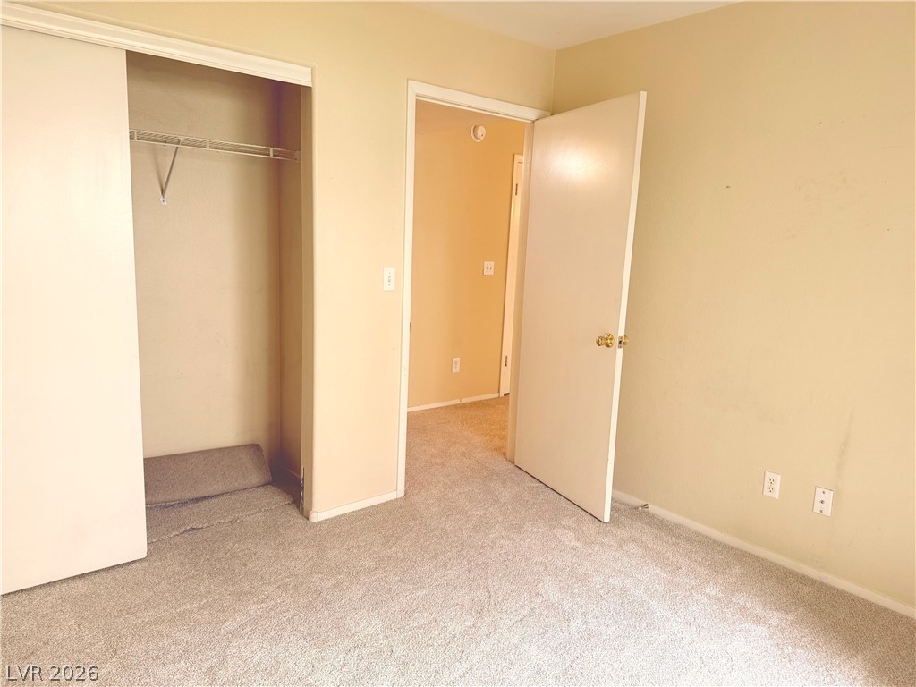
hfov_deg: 71.6
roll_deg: -2.3
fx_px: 635
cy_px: 344
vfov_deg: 56.8
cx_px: 458
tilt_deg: -9.1
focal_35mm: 24
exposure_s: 1/60
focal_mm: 6.76
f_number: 1.78
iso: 160
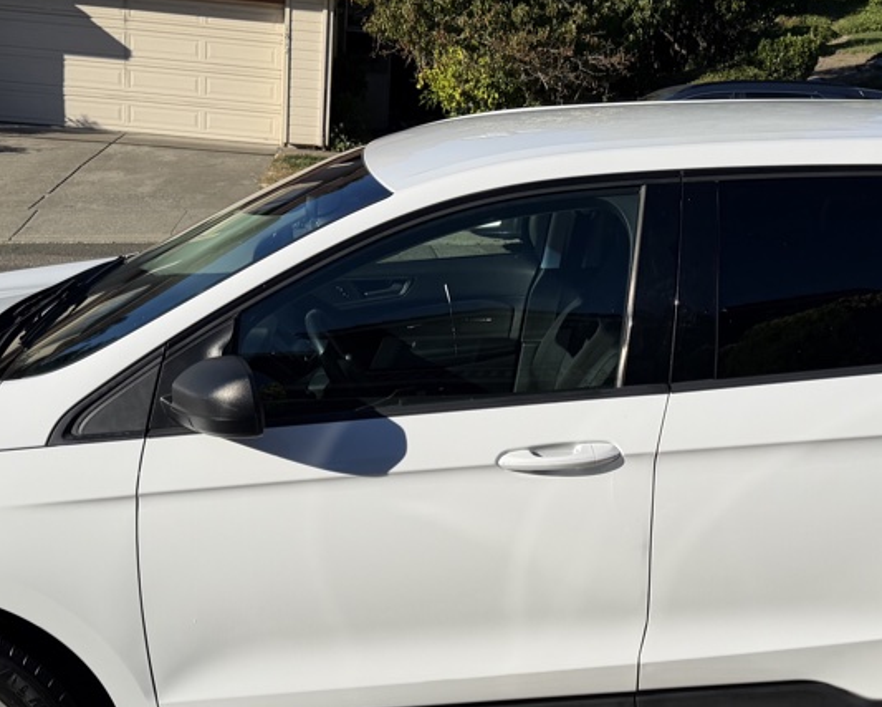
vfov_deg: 28.5
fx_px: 1384
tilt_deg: -14.3
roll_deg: -4.2
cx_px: 506
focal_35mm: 53
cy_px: 440
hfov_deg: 35.3
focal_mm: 6.76
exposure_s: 1/7353
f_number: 1.78
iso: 80
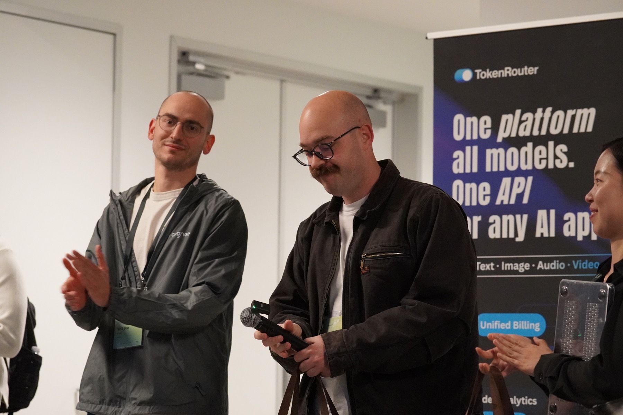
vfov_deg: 12.2
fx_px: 1947
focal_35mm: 112
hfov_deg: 18.2
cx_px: 312
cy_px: 208
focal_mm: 75
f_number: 4
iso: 6400
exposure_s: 1/160
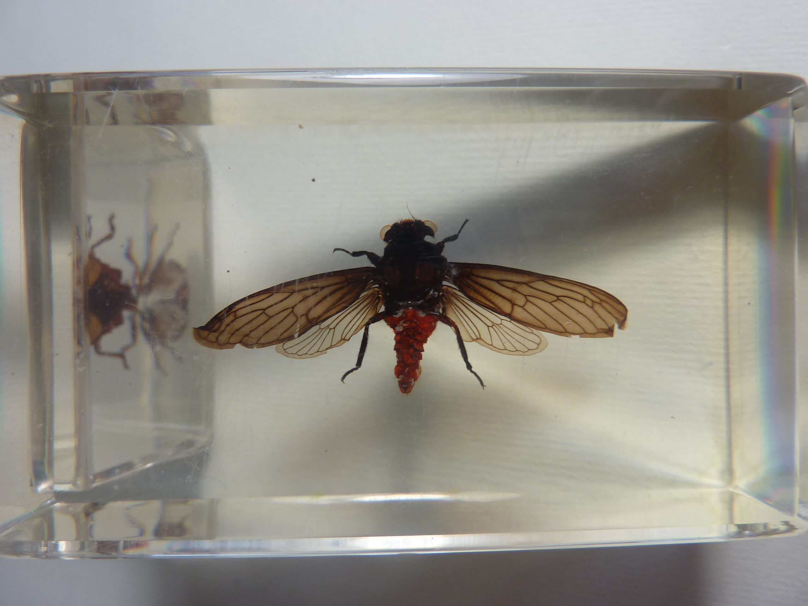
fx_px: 584
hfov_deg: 69.4
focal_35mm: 25
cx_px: 404
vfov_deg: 54.9
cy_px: 303
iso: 80
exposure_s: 1/40
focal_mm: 4.1
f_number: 3.3
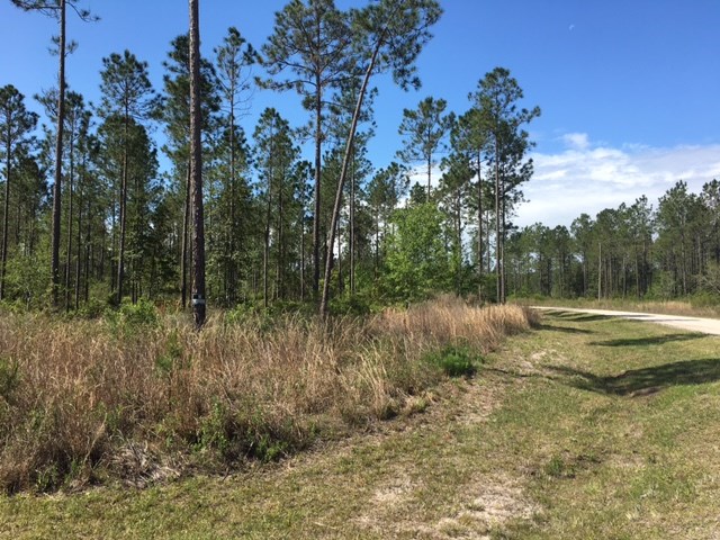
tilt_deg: +4.6
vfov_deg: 48.2
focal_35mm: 29
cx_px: 360
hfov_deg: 61.7
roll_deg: -0.7
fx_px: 603
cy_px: 270
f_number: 2.2
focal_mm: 4.15
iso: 25
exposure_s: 1/1261
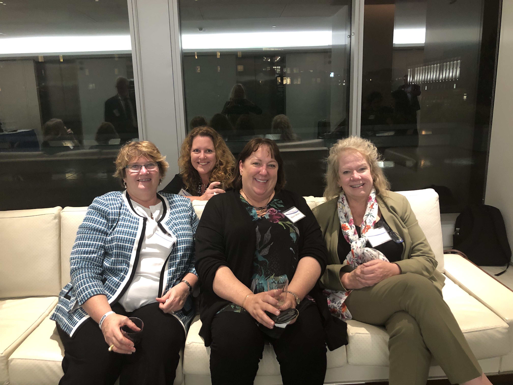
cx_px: 256
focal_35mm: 28
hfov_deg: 63.4
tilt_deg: -12.1
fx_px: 415
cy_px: 192
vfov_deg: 49.7
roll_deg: +1.4
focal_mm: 3.99
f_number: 1.8
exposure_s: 1/15
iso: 100
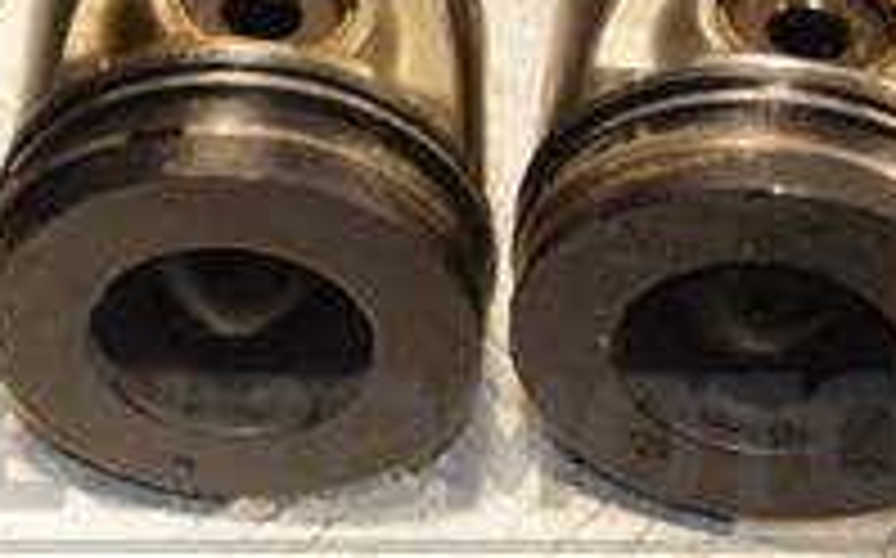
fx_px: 3831
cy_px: -158
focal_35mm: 157
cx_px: -108
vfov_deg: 8.2
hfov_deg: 13.1
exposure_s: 1/200
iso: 800
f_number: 5
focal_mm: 34
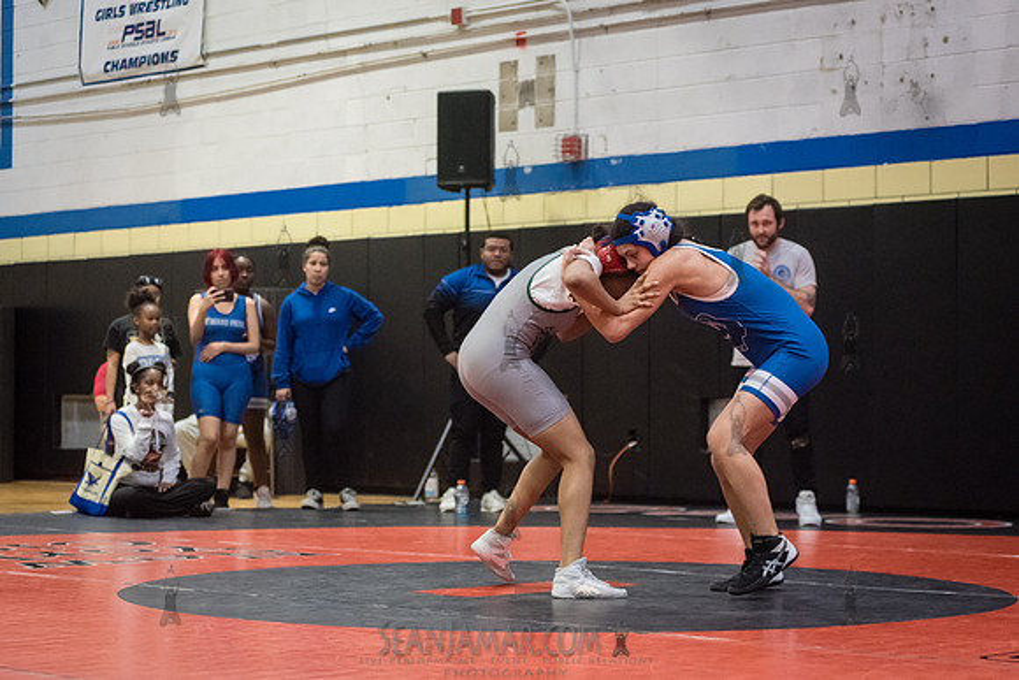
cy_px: 340
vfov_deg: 16.3
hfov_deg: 24.3
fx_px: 2370
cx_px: 510
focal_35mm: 84
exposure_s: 1/400
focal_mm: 80
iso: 8000
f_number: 3.5
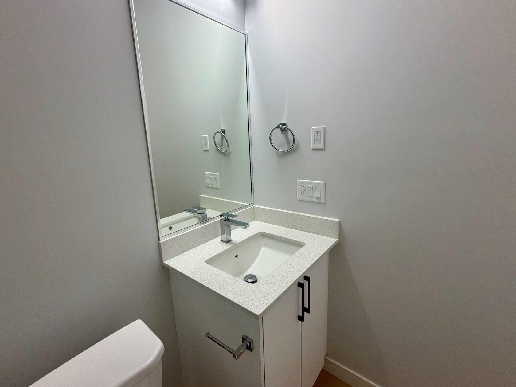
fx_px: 239
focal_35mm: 16
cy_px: 188
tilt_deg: -10.3
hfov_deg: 94.4
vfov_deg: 78.1
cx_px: 241
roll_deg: +3.5
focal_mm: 2.22
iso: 160
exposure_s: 1/120
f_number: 2.2
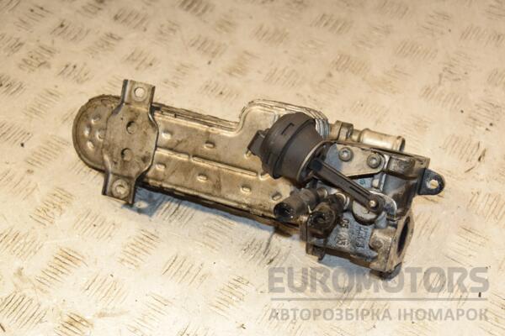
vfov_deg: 21.6
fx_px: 884
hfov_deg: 31.9
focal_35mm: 63
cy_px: 168
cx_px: 252
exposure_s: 1/200
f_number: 5.6
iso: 800
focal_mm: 42
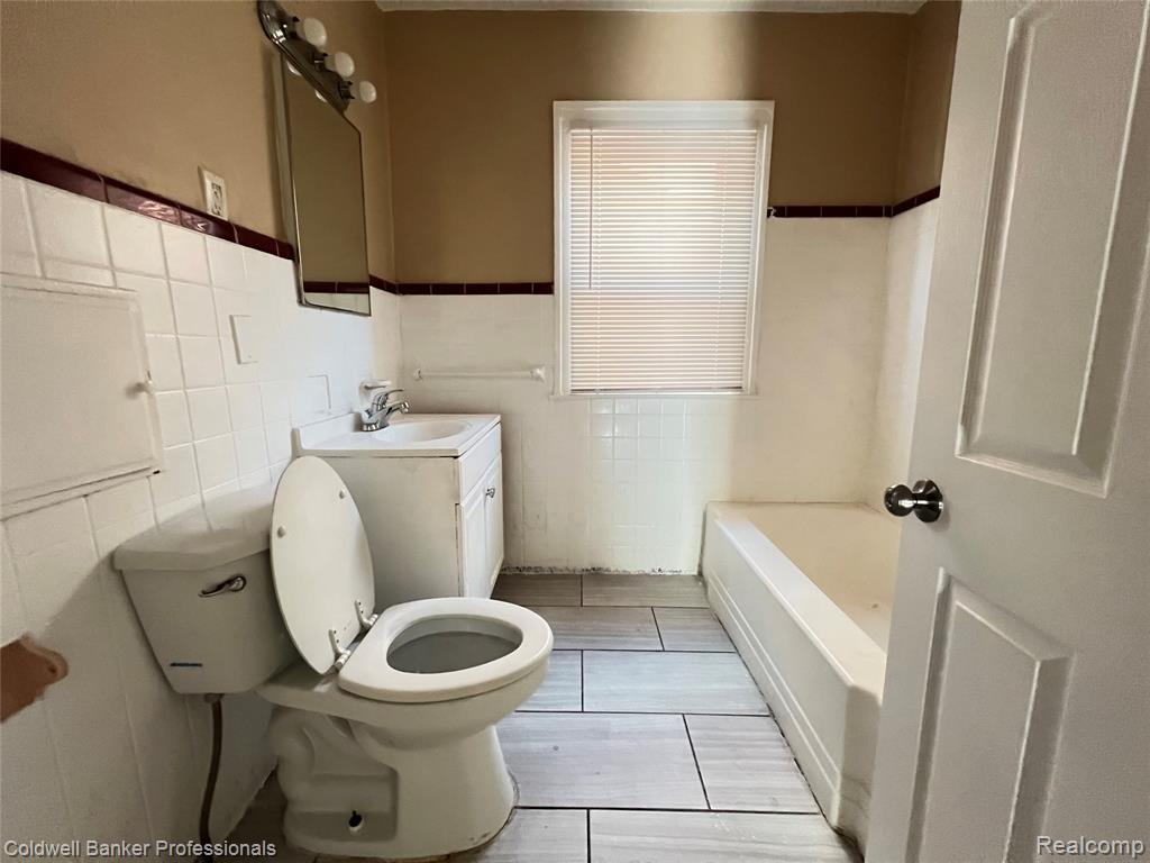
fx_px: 432
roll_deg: +1.3
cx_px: 575
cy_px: 432
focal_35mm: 13
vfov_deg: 89.9
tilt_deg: -9.9
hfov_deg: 106.2
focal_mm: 1.57
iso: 1000
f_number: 1.8
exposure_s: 1/60
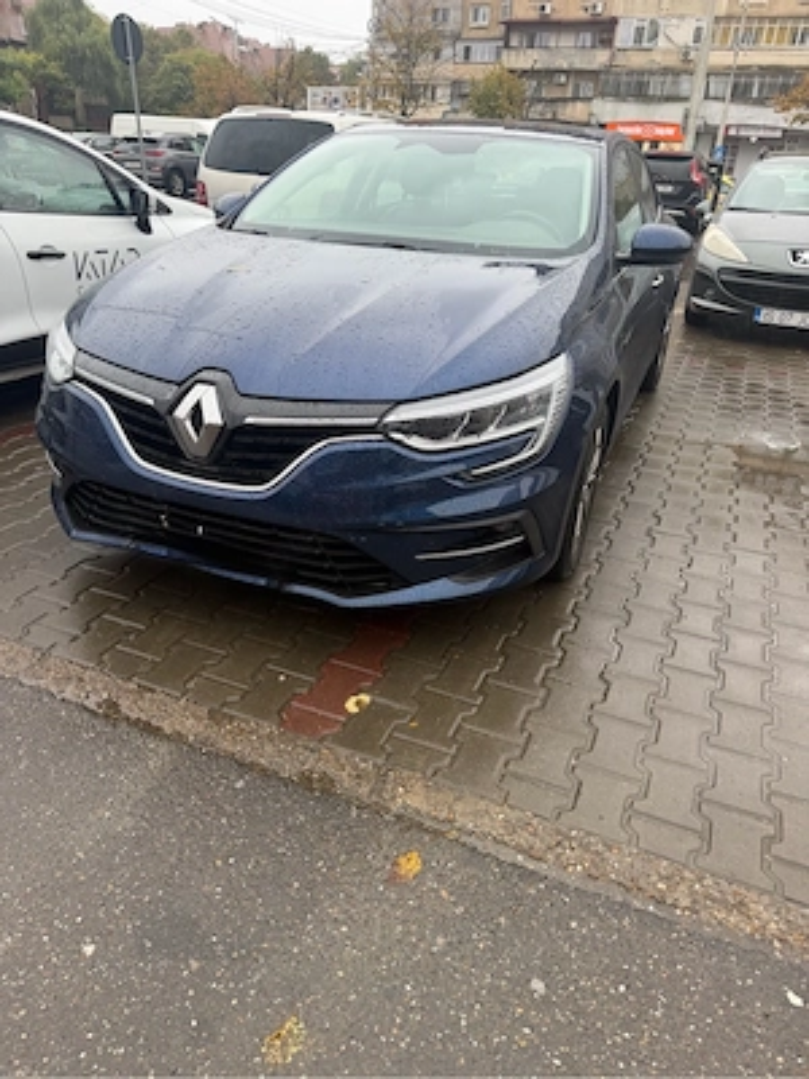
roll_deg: -3.9
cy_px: 540
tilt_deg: -26.8
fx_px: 748
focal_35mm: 24
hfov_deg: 56.8
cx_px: 404
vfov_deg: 71.6
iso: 64
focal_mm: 6.76
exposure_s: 1/121
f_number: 1.78
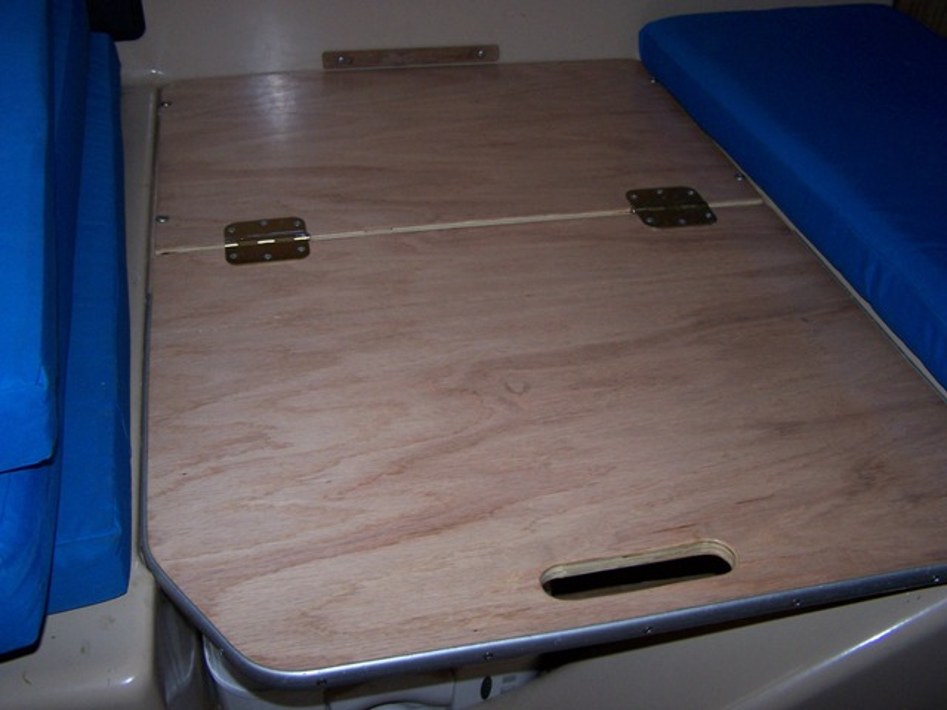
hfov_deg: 49.0
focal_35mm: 38
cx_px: 474
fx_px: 1040
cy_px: 355
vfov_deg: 37.7
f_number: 2.8
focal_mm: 6.3
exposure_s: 1/60
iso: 140
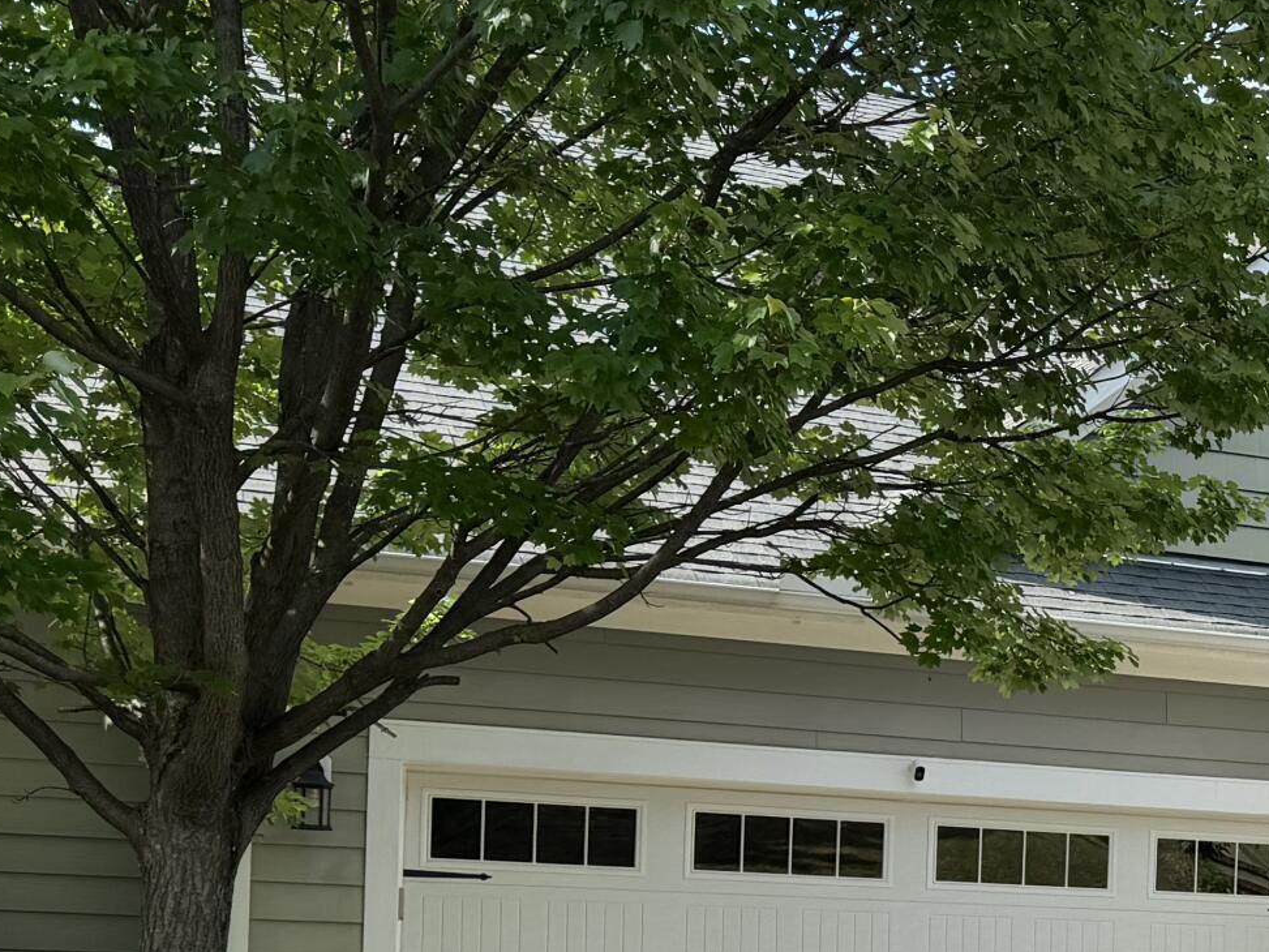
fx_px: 2713
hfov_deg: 23.1
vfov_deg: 19.2
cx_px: 1688
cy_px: 994
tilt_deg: +0.9
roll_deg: -1.7
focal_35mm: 74
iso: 80
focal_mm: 6.76
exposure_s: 1/1585
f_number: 1.78
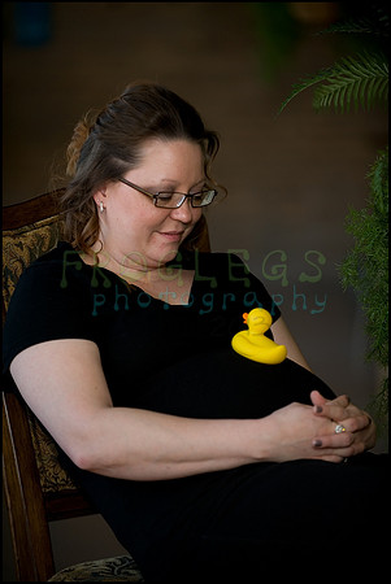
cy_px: 292
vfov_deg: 13.2
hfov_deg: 8.9
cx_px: 196
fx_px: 2519
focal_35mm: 155
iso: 200
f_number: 2.8
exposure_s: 1/160
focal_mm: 155
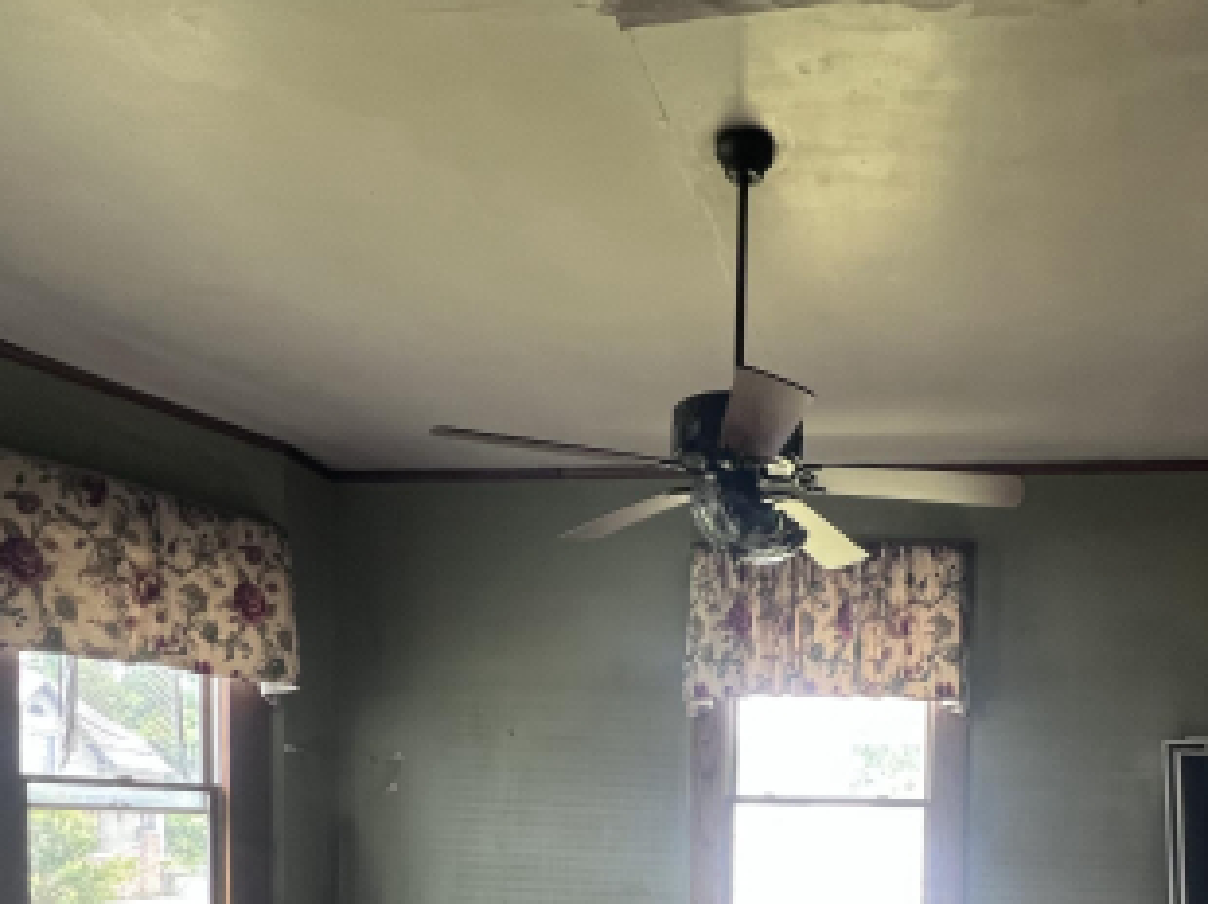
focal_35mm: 28
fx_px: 976
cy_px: 885
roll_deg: +0.9
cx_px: 867
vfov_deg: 43.3
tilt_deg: -1.8
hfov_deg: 60.9
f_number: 1.8
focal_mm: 1.57
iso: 160
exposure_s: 1/99
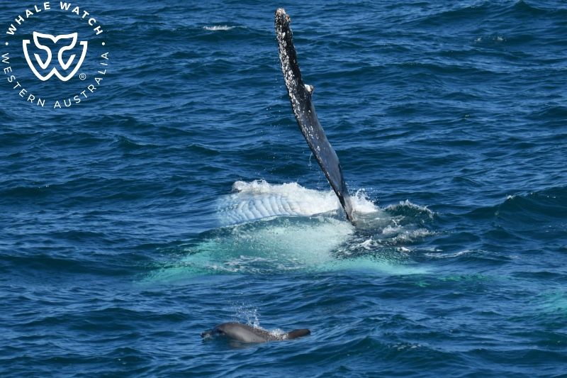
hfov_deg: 9.4
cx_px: 284
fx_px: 3464
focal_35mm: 220
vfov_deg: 6.2
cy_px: 189
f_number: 5.6
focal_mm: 220
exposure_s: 1/8000
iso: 800
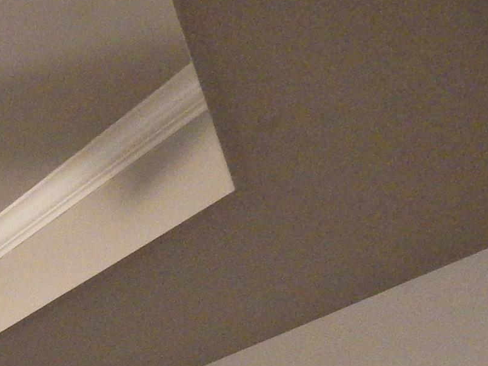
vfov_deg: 15.3
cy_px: 647
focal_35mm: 84
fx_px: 1184
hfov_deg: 18.2
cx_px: -403
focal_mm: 4
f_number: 3
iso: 280
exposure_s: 1/30
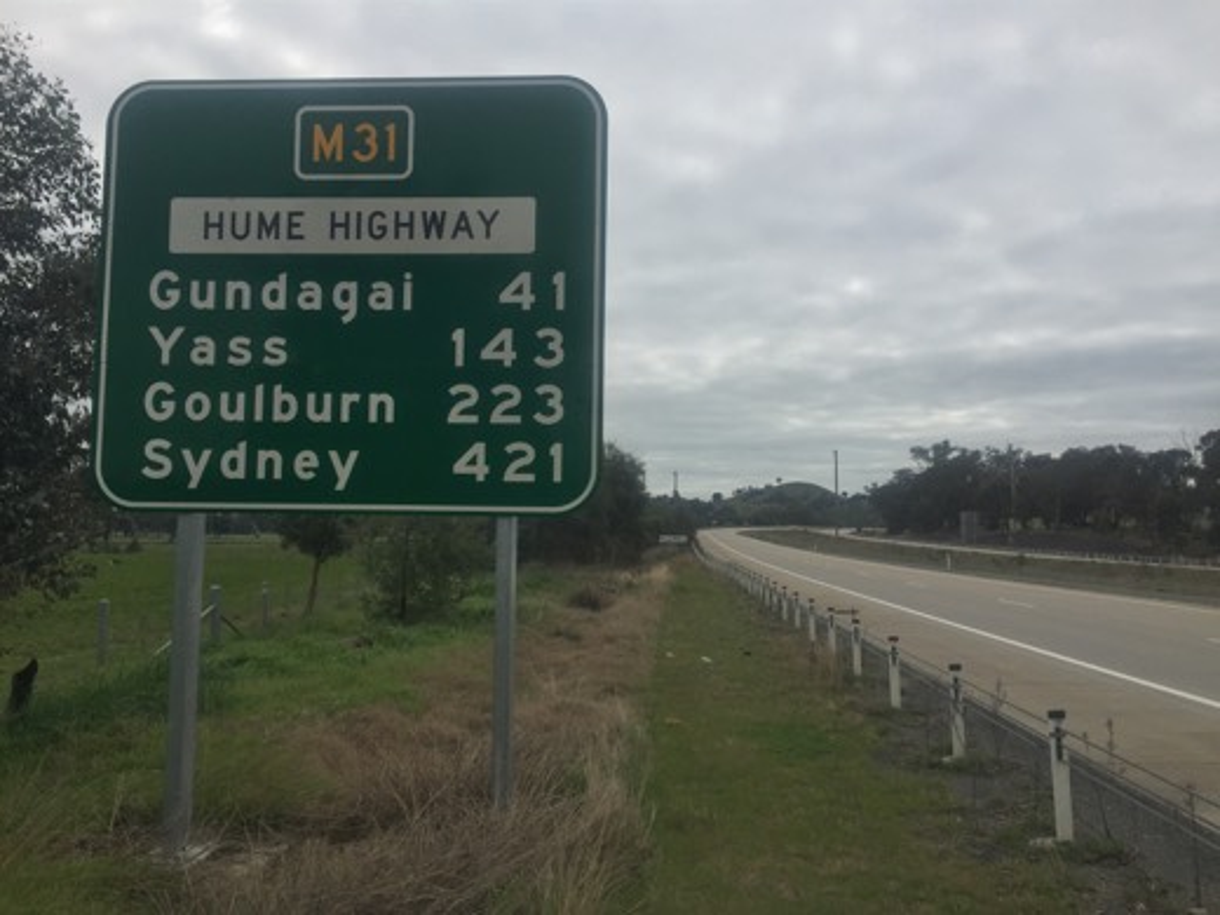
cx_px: 610
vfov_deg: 48.2
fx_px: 1022
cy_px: 458
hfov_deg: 61.7
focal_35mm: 29
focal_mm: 4.15
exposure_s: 1/3300
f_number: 2.2
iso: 32
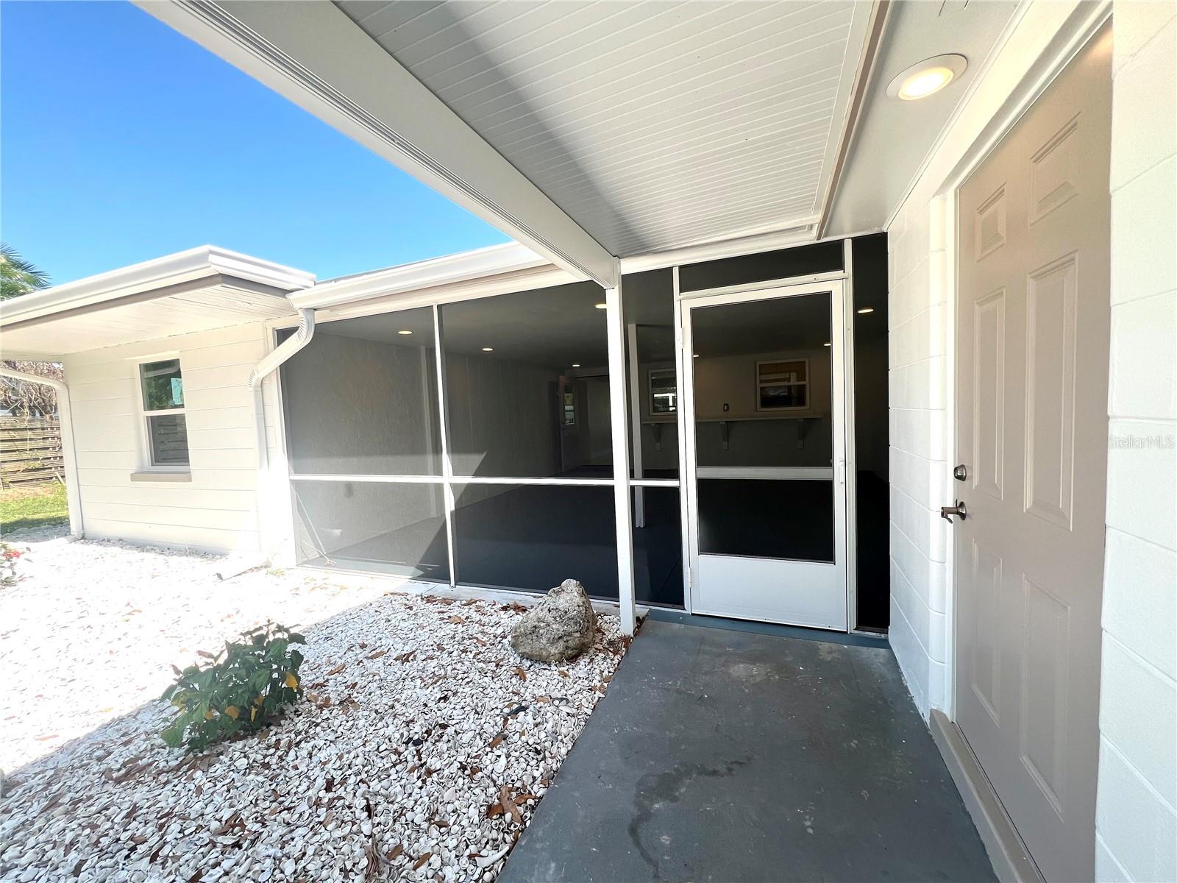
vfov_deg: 89.9
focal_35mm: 13
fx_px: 442
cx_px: 588
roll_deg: +2.5
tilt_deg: -3.4
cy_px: 442
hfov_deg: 106.2
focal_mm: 1.57
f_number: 1.8
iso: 32
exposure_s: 1/263
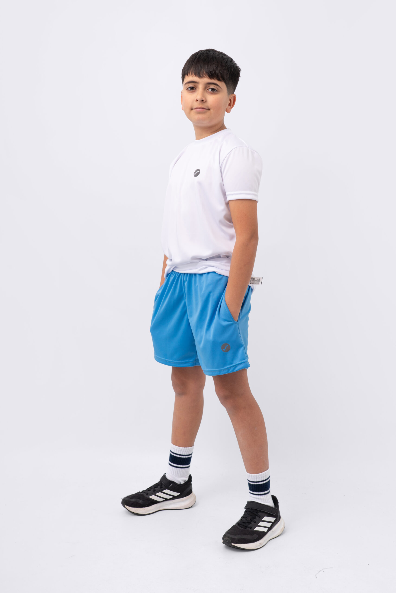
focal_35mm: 43
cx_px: 198
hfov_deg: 31.2
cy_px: 296
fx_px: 709
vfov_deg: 45.4
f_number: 11
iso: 100
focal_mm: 43
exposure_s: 1/160
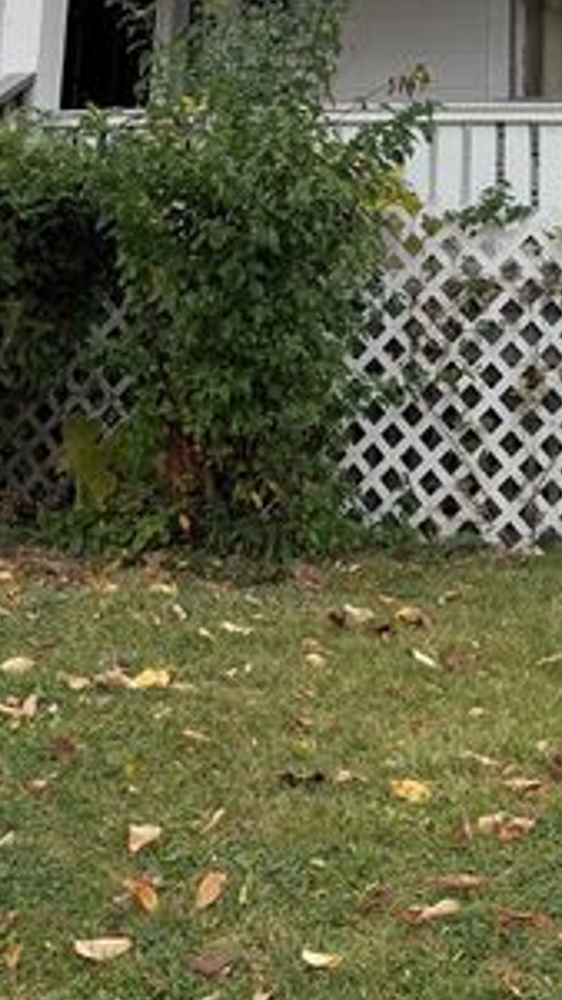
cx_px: 372
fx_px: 1539
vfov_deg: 32.3
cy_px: -65
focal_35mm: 58
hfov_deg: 20.6
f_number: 1.78
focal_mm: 6.76
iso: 100
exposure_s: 1/728
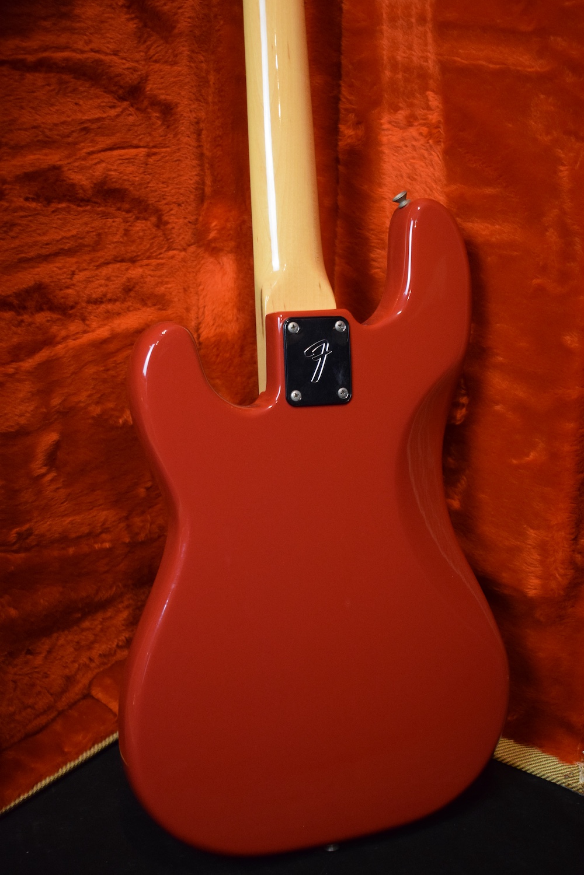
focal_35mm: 48
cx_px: 292
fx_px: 1168
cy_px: 438
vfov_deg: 41.1
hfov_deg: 28.1
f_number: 4.5
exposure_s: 1/60
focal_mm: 32
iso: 2200
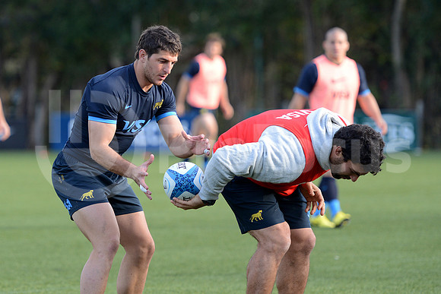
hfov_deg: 8.6
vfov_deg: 5.7
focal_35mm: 240
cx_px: 220
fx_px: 2941
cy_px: 147
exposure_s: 1/640
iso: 800
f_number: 4
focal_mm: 240
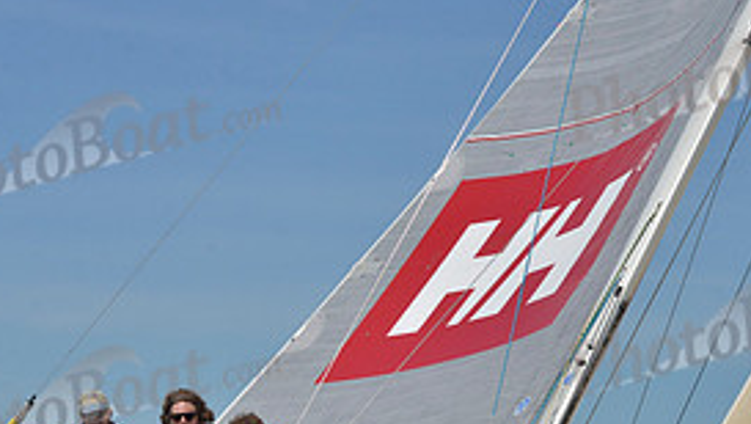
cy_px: 508
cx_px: 426
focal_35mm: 167
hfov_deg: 12.9
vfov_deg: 7.2
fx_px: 3328
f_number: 10
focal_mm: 75
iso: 280
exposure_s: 1/1250
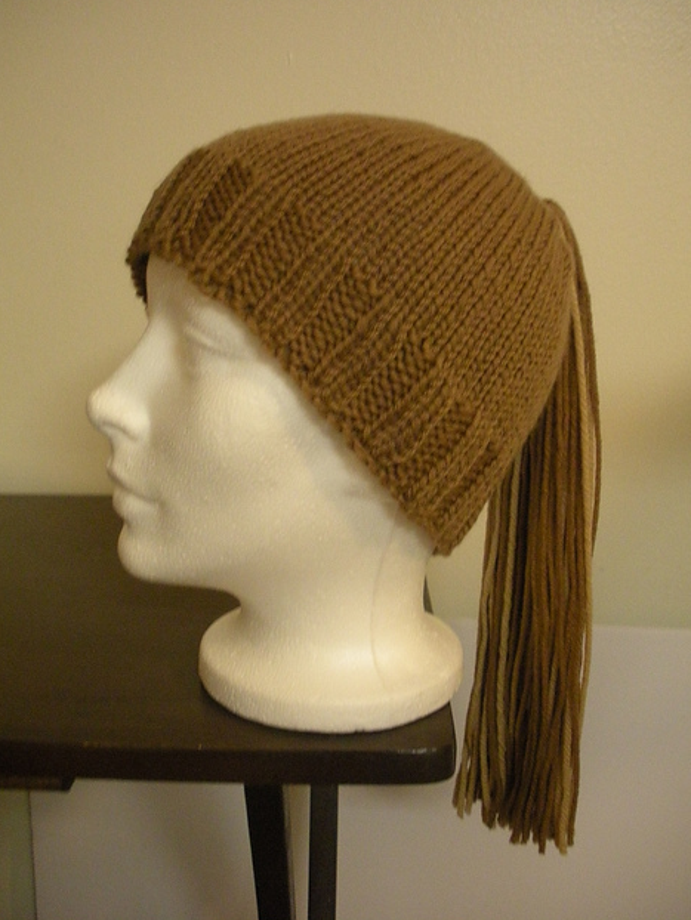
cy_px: 451
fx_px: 958
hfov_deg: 39.7
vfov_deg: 51.3
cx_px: 348
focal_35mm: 36
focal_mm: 6.3
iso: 518
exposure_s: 1/8.2
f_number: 3.5
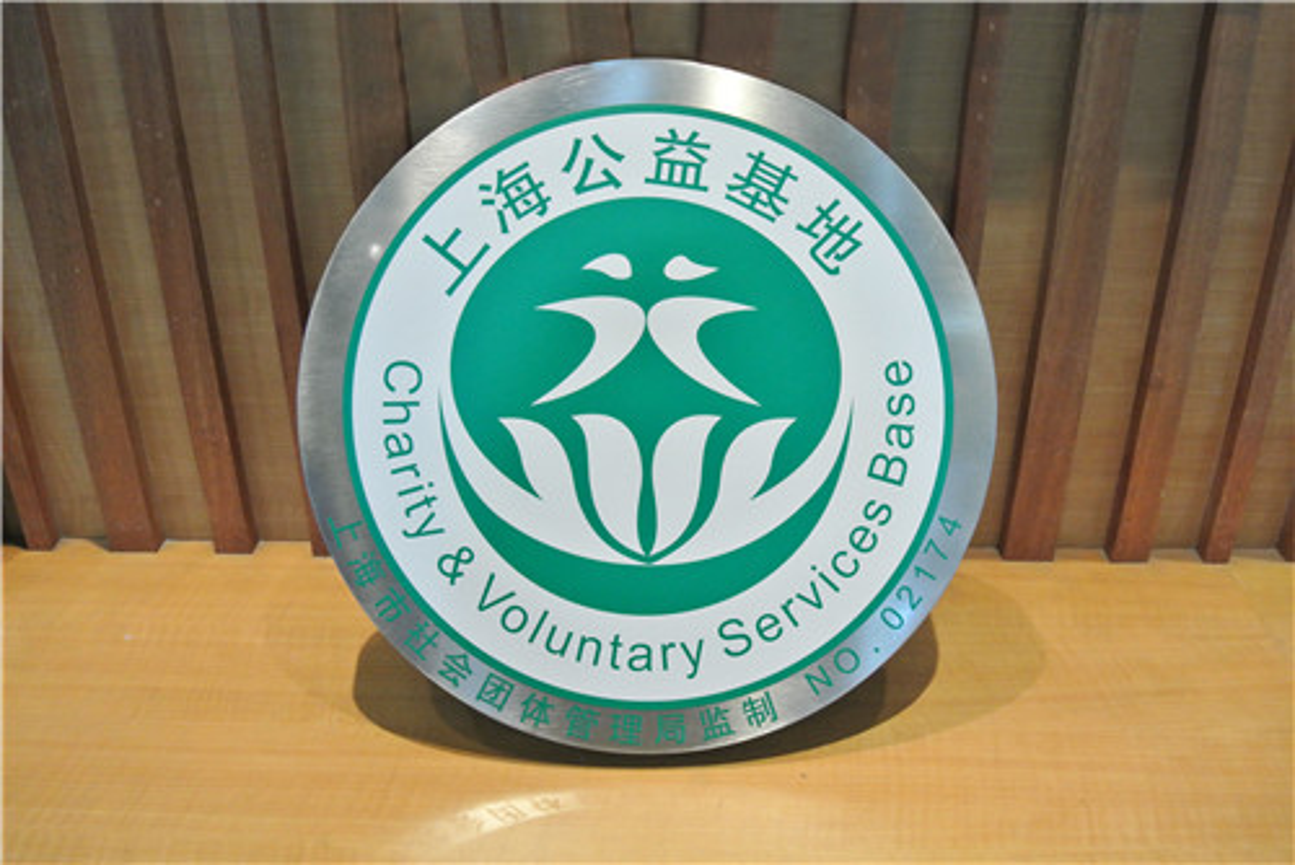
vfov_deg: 40.0
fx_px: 1188
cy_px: 432
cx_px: 648
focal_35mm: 33
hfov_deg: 57.2
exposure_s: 1/100
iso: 800
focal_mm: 12.5
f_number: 3.8
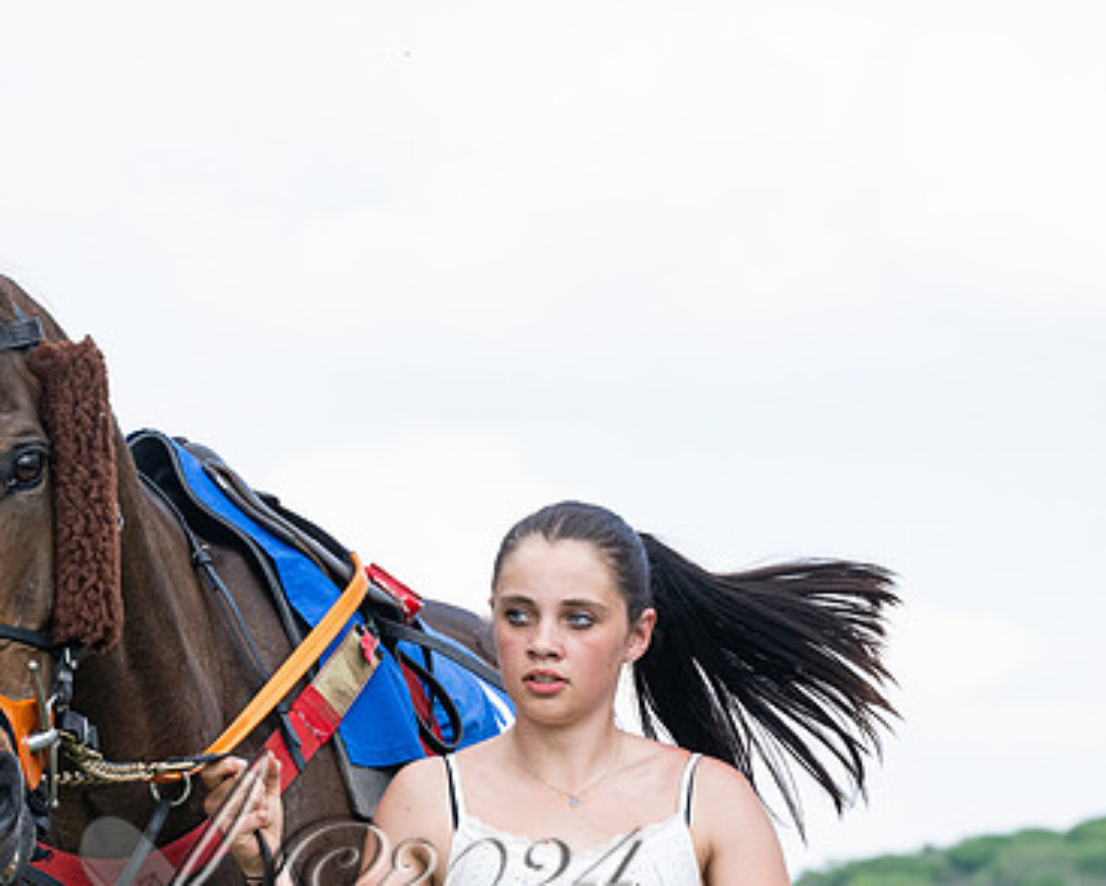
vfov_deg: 6.6
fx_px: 7729
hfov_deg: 8.2
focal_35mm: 236
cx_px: 449
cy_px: 598
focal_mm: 82
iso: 400
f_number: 5
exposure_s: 1/1250
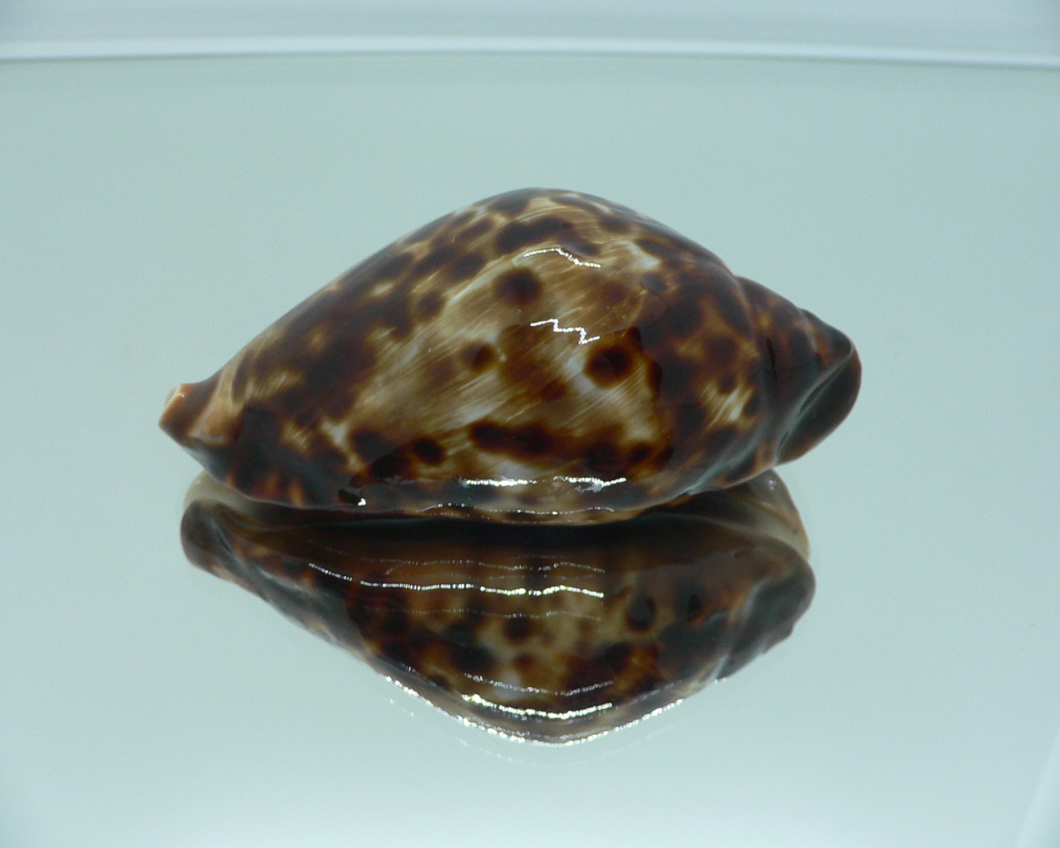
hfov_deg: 49.1
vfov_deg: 40.1
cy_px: 424
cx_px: 513
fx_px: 1161
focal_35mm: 37
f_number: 2.8
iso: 150
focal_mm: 4.6
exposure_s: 1/60
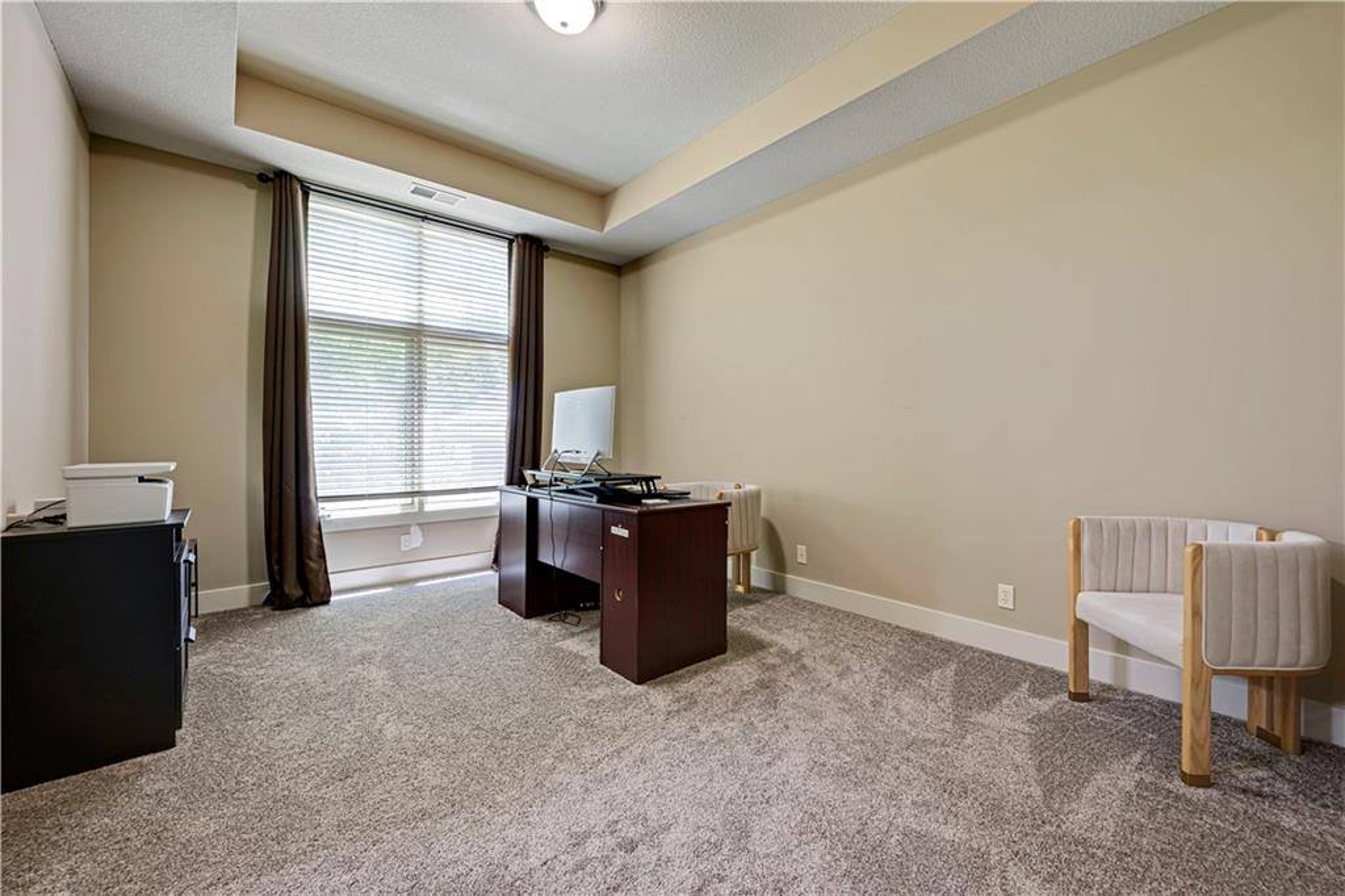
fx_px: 523
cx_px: 672
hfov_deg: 104.3
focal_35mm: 14
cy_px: 448
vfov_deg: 81.2
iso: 100
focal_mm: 14
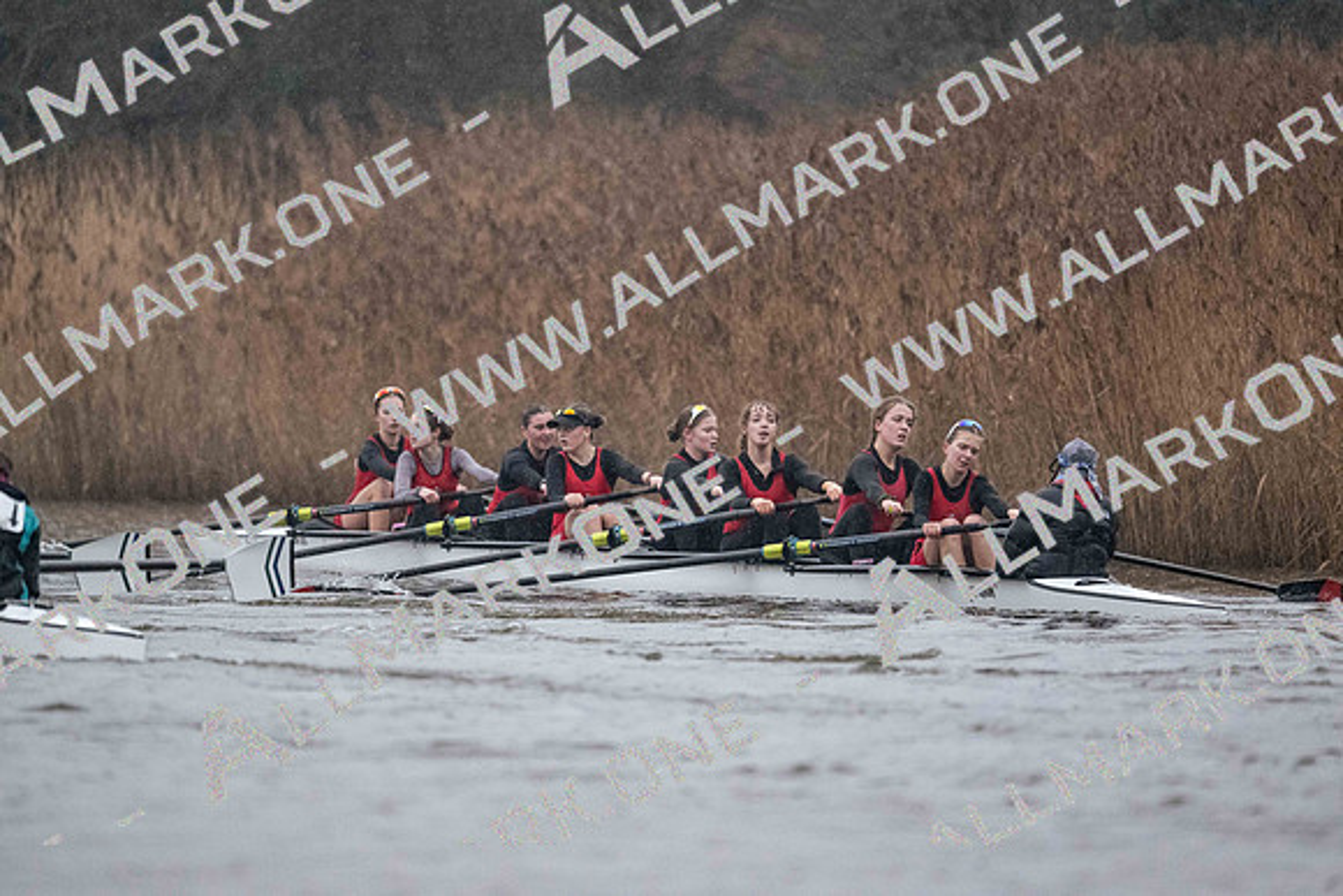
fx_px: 14925
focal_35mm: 400
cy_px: 448
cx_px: 672
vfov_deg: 3.4
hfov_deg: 5.2
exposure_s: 1/1600
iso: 6400
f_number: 4.5
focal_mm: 400
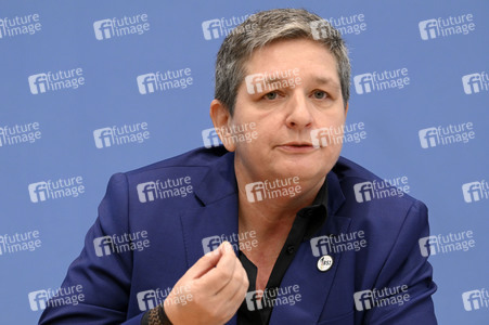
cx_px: 244
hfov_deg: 15.8
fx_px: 1764
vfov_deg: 10.5
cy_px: 162
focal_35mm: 130
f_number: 5
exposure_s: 1/640
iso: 4000
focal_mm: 130
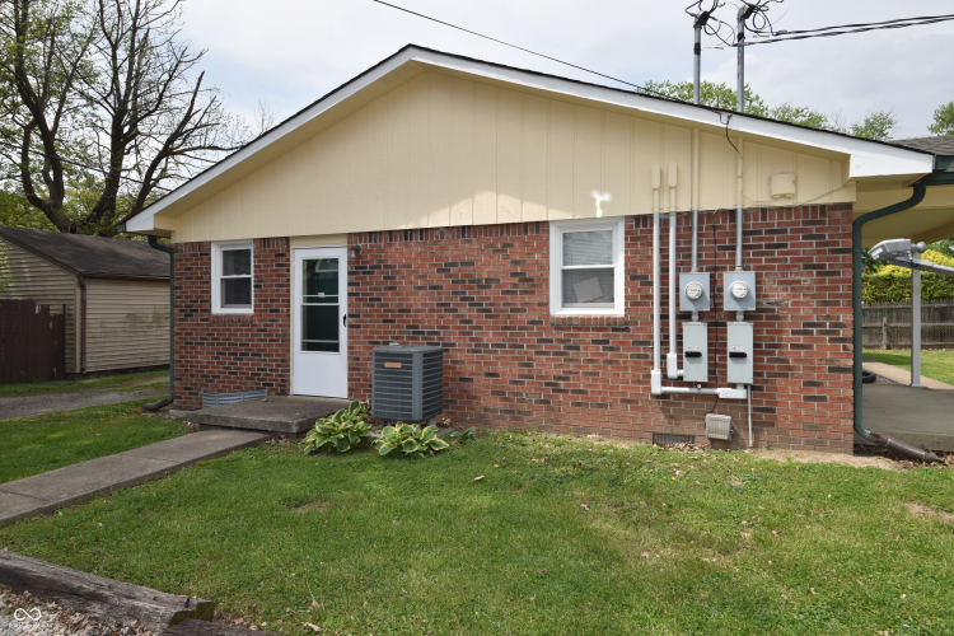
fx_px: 556
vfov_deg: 59.5
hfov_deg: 81.2
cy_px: 318
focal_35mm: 21
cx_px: 477
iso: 100
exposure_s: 1/200
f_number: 8
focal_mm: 14
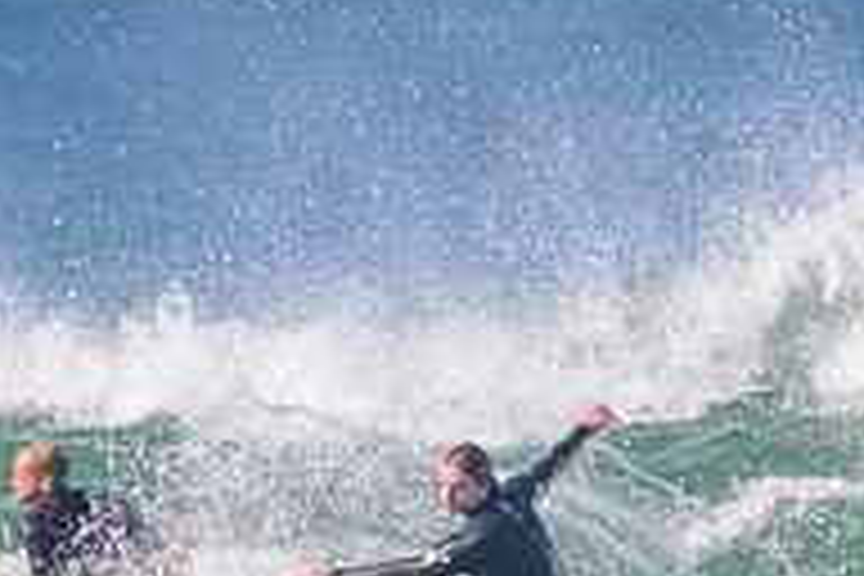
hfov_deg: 0.9
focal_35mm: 2417
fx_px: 58003
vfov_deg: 0.6
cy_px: 736
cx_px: 639
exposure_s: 1/2000
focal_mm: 800
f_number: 11
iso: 1600
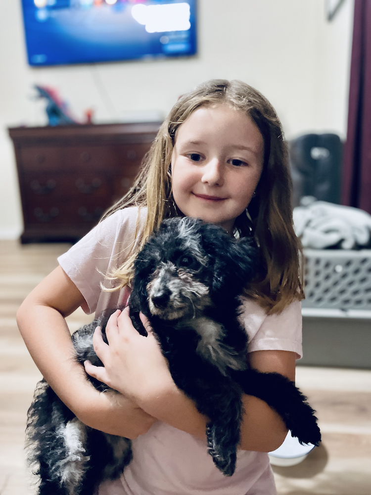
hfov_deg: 53.1
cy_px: 248
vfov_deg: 67.3
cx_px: 186
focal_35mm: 26
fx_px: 372
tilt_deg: -13.1
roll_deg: +3.7
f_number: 1.6
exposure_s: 1/30
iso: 800
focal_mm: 4.2
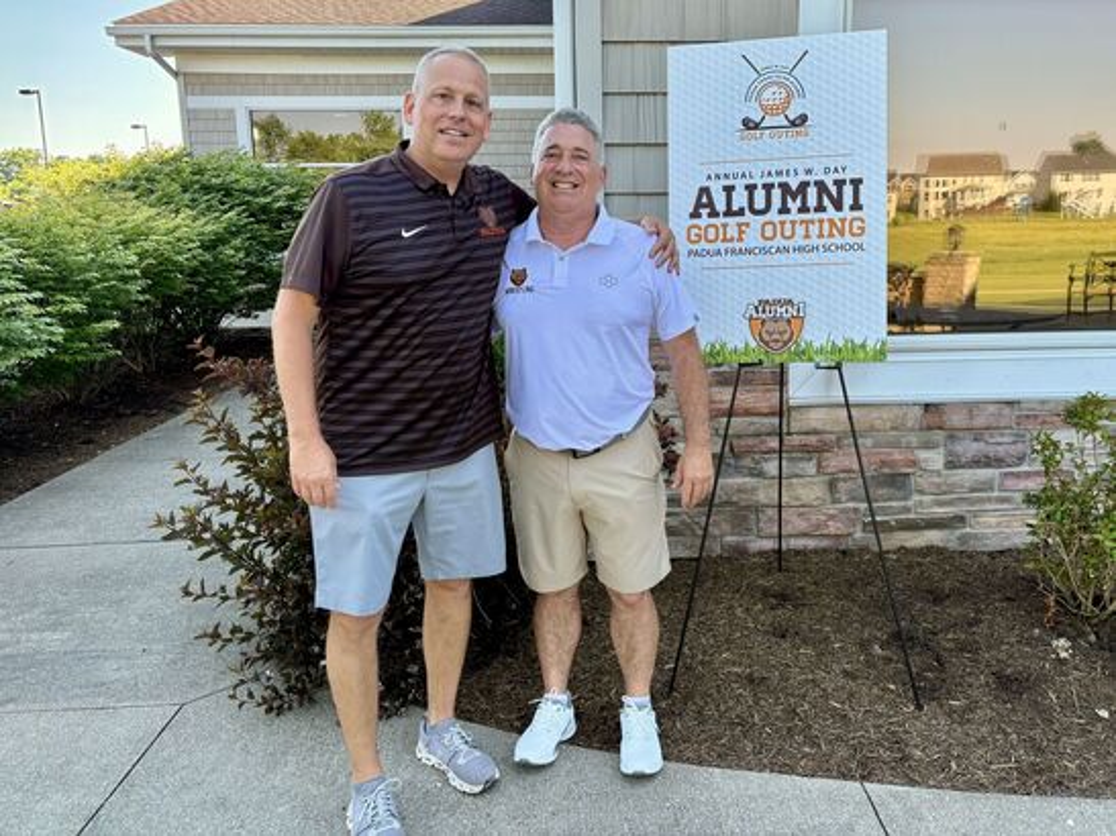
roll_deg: +0.7
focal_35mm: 26
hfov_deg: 67.3
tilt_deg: -9.9
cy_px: 418
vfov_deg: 53.0
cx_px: 558
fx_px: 838
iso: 50
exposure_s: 1/475
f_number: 1.6
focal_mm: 5.96
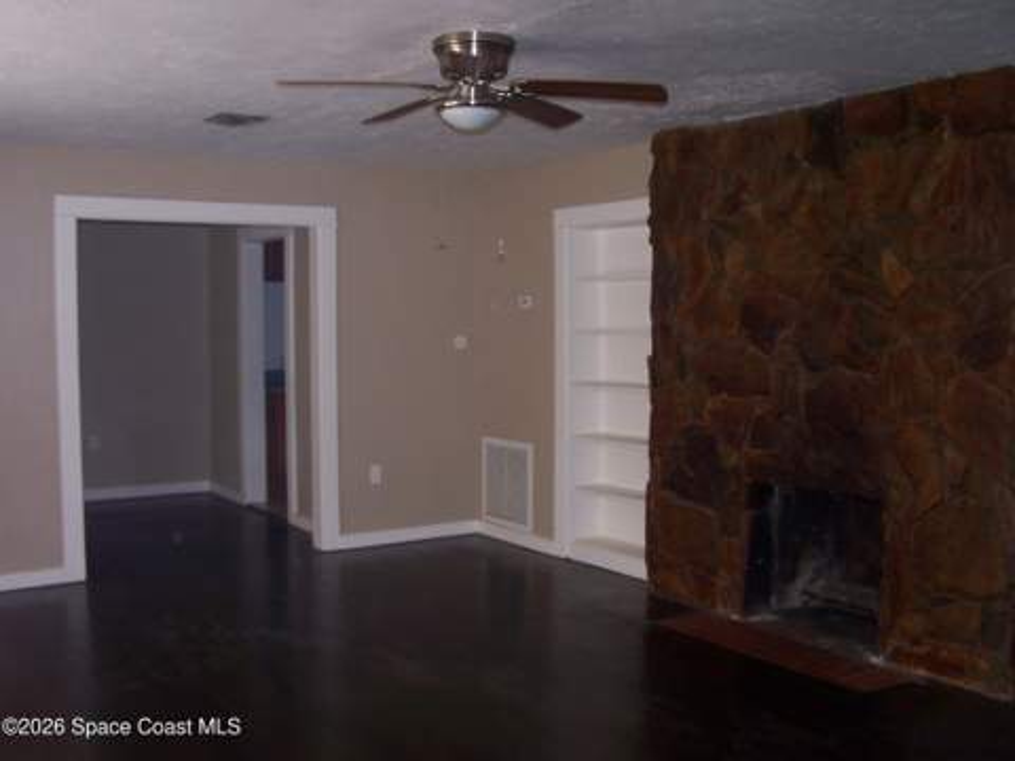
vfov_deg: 37.7
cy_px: 380
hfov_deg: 49.0
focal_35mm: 38
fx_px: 1114
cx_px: 508
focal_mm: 6.3
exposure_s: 1/60
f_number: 2.8
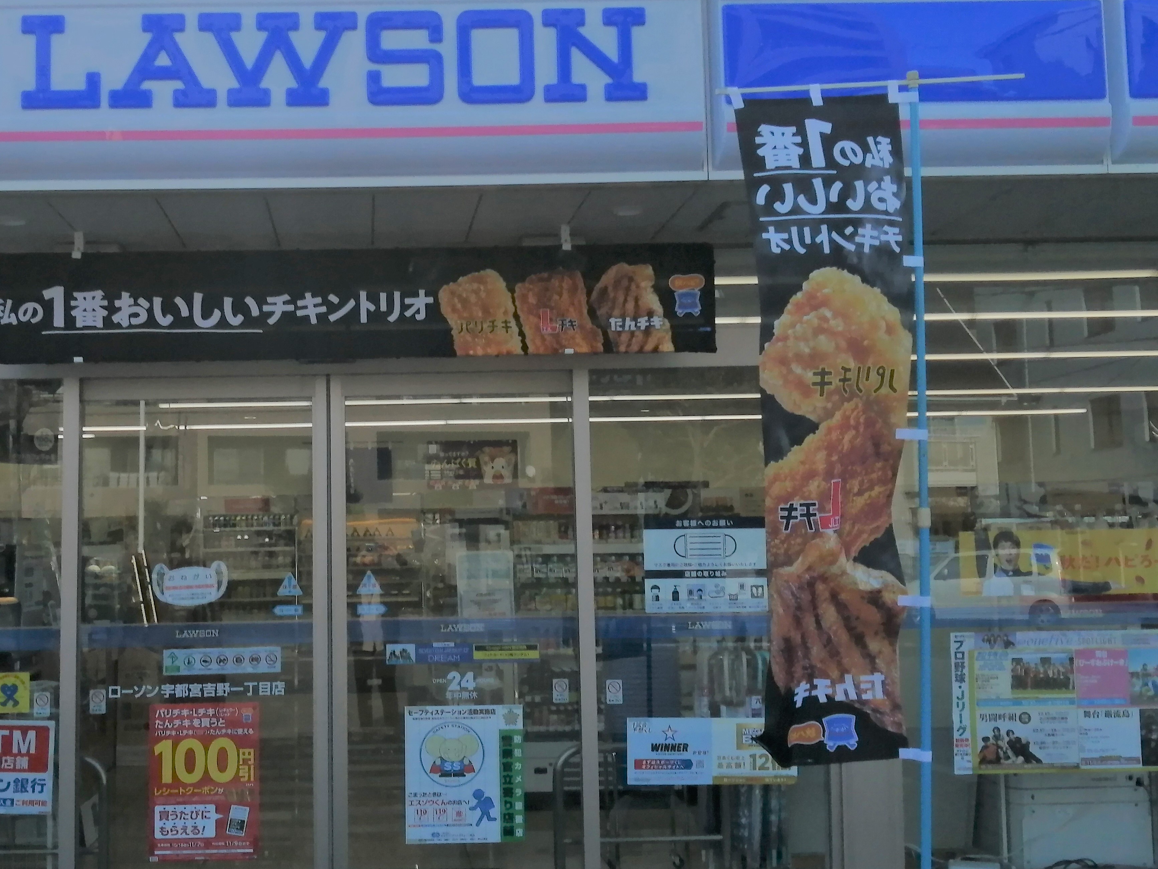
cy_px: 365
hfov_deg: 42.3
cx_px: 375
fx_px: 1472
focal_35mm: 44
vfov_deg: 32.8
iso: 50
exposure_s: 1/1178
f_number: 1.8
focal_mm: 3.62
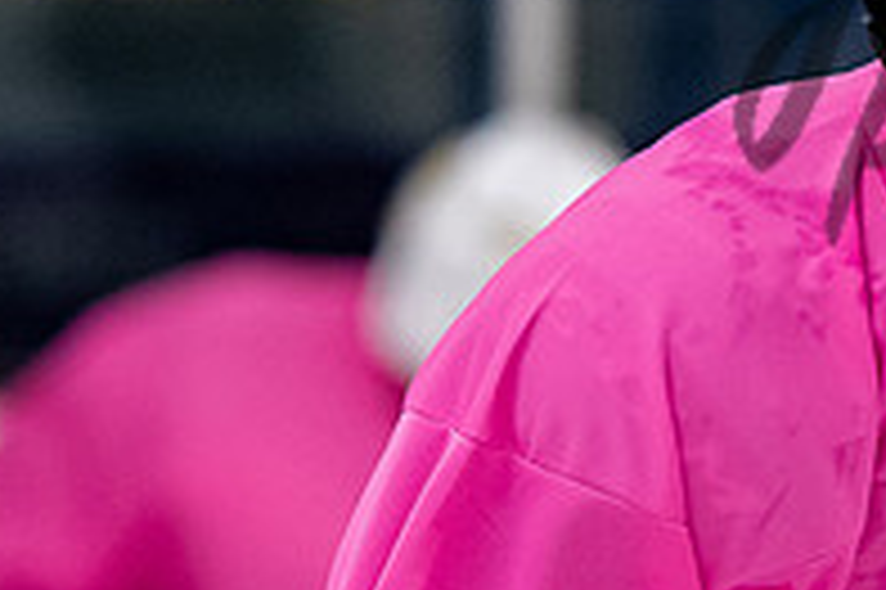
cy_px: 194
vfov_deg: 1.1
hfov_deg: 1.7
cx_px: 1356
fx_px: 29606
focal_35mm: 1204
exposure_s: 1/800
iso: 2000
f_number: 3.5
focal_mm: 200
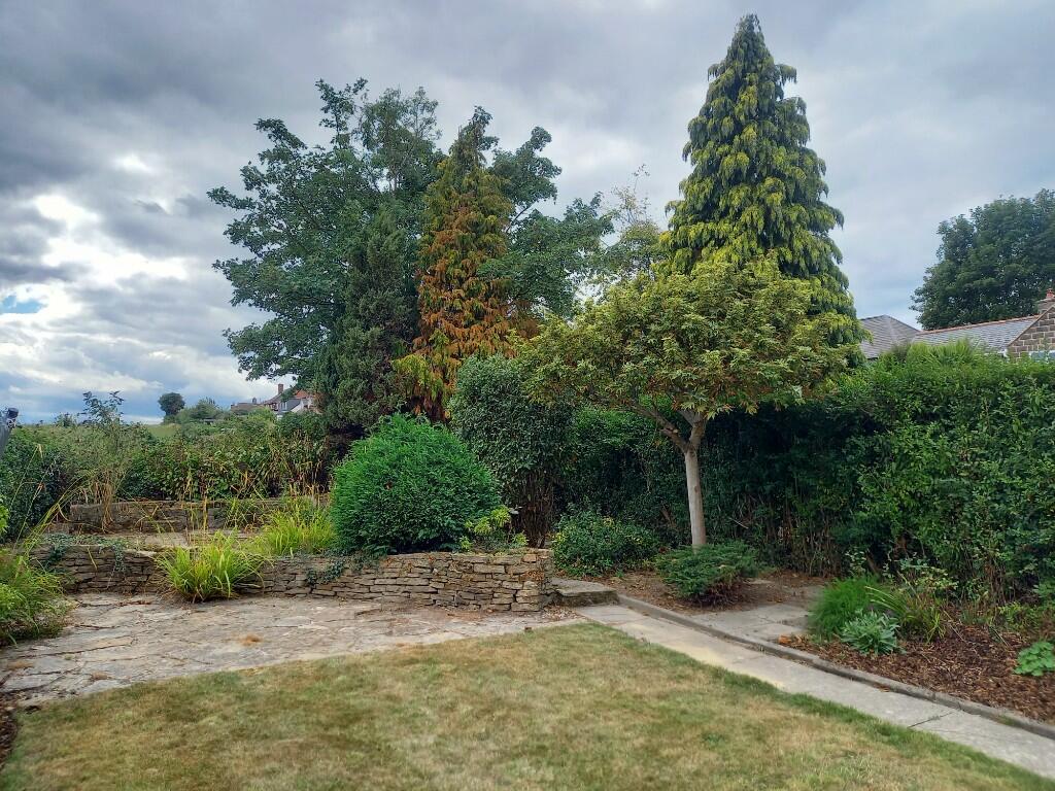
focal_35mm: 25
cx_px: 528
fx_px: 762
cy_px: 396
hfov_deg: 69.4
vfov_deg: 54.9
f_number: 1.8
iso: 50
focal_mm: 4.65
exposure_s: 1/340
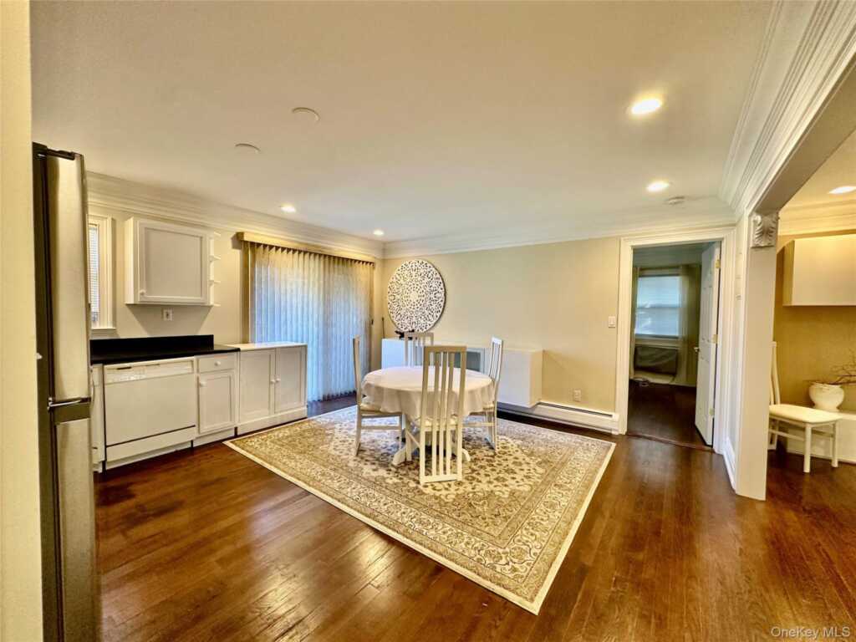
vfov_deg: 85.7
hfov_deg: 102.1
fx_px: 346
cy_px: 321
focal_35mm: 14
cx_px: 428
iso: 200
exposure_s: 1/120
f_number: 2.2
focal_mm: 2.22
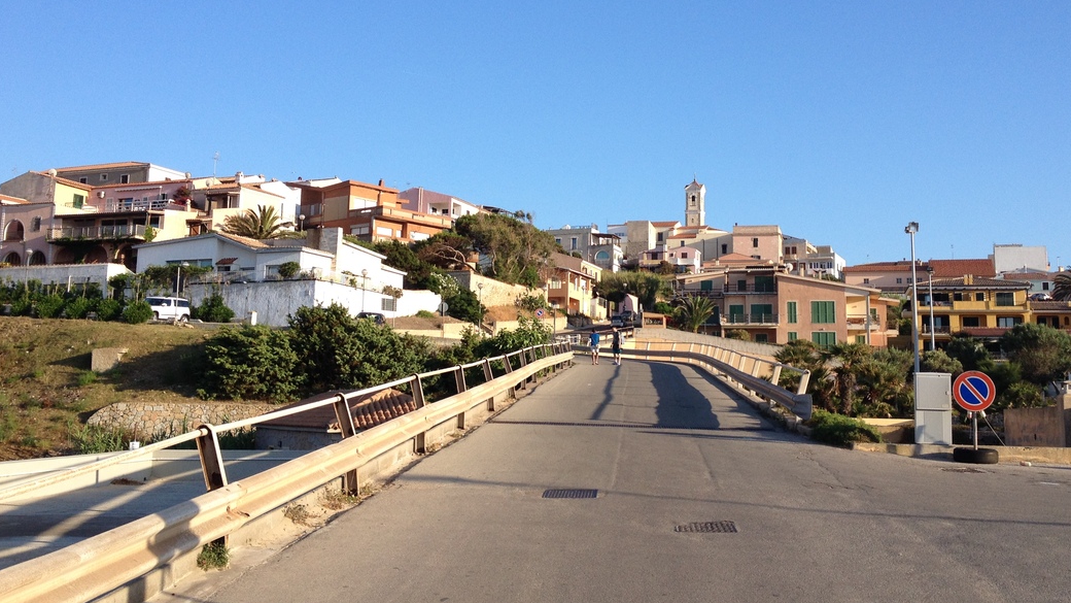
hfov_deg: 46.3
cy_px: 225
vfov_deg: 27.0
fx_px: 1250
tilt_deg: +7.5
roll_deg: -0.7
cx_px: 593
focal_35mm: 44
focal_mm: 4.28
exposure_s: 1/968
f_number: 2.4
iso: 50
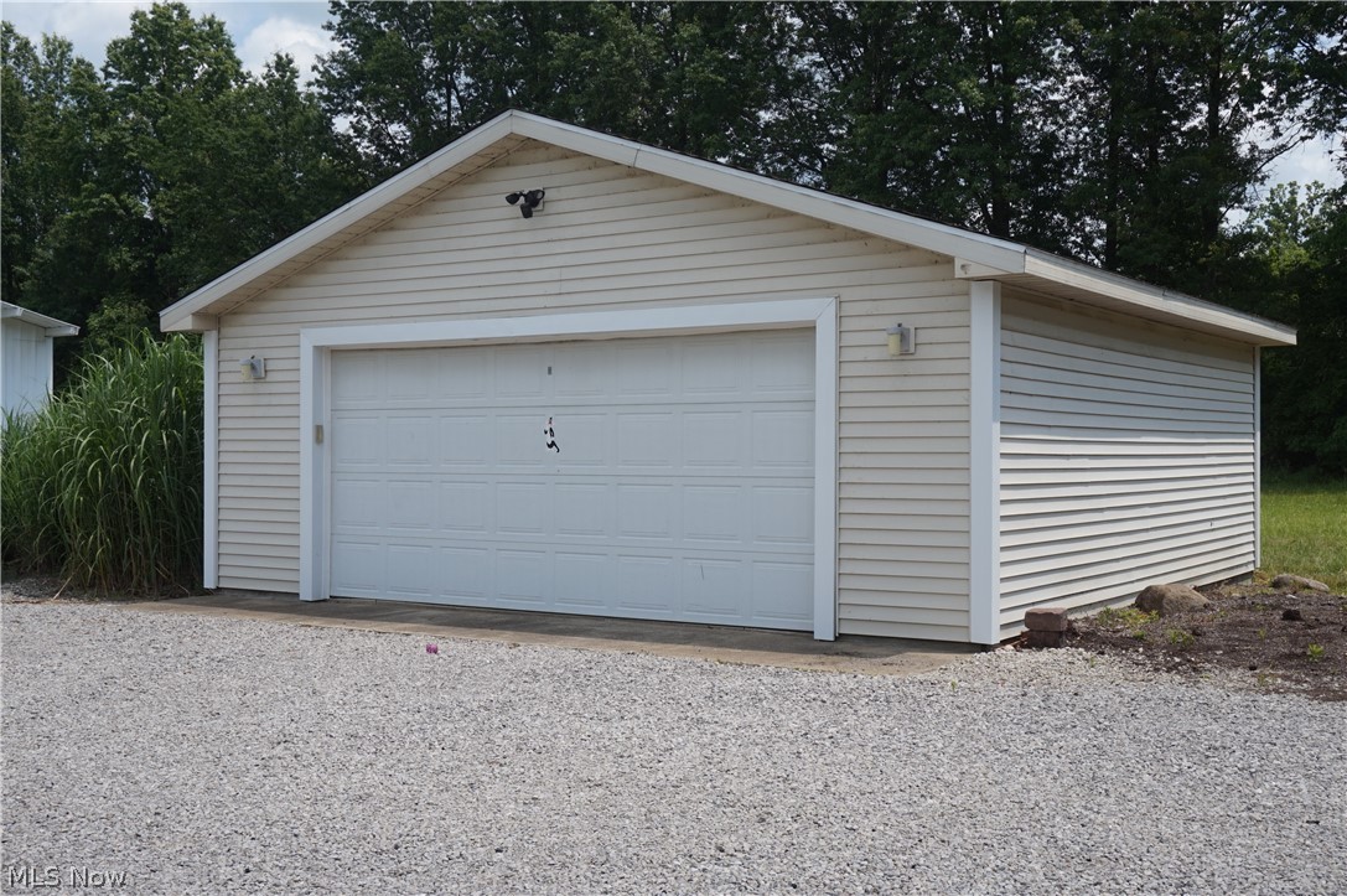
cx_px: 674
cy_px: 448
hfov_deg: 48.0
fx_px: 1514
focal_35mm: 40
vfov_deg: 33.0
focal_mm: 27
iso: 100
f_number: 9
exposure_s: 1/250
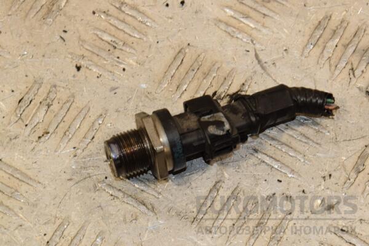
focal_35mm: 158
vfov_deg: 8.7
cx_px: 184
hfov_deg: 13.0
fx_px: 1614
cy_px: 123
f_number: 18
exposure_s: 1/50
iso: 800
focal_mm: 105
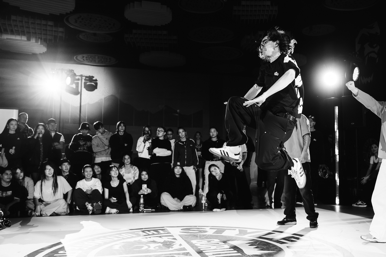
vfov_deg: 36.3
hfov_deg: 52.1
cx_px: 228
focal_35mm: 37
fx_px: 392
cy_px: 128
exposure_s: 1/800
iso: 3200
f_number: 2.8
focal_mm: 31
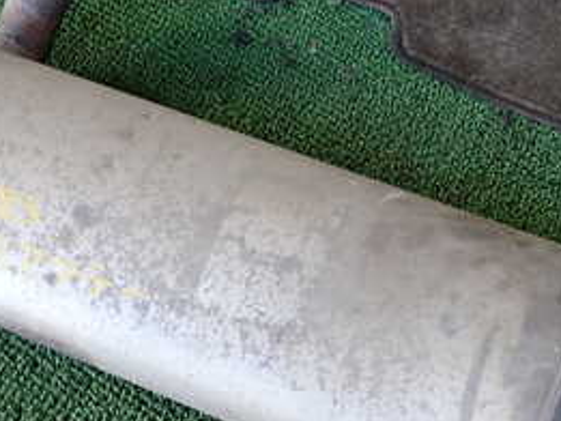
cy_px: 324
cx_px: 219
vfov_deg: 21.1
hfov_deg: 28.1
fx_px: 1119
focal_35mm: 69
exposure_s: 1/100
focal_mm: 5.4
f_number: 2.3
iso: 200
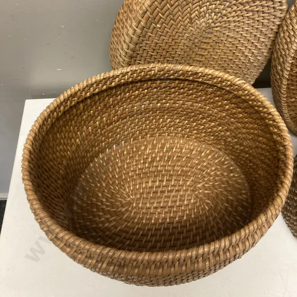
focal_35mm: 34
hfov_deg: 48.4
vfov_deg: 47.6
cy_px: 98
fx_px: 330
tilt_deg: -56.9
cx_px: 151
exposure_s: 1/50
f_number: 1.8
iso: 160
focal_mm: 3.99
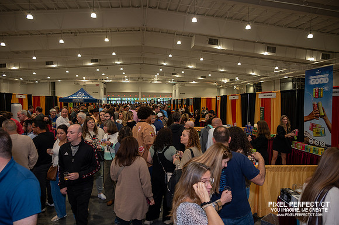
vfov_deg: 51.2
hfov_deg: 71.5
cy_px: 112
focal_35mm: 25
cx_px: 170
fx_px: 235
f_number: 4
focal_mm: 25
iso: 720
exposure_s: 1/60
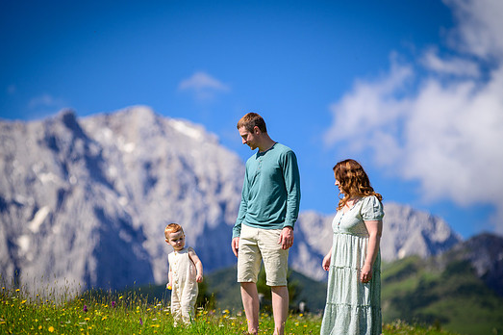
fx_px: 3100
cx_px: 242
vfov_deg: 6.2
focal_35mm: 222
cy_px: 178
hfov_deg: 9.3
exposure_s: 1/1000
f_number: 3.5
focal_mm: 200
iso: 100
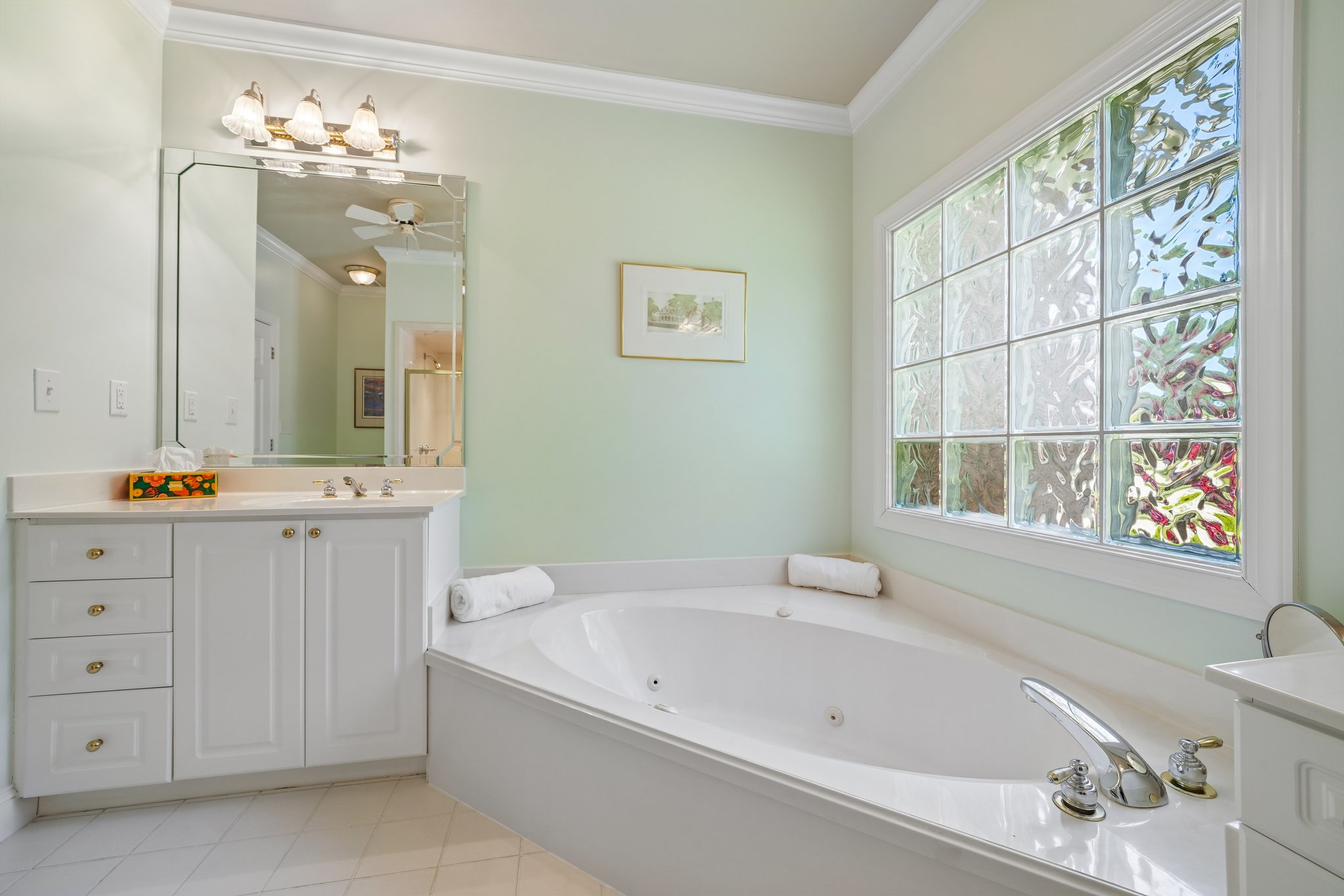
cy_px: 448
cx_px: 672
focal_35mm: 14
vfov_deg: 81.2
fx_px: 523
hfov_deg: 104.3
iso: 400
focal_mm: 14
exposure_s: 1/50
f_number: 8
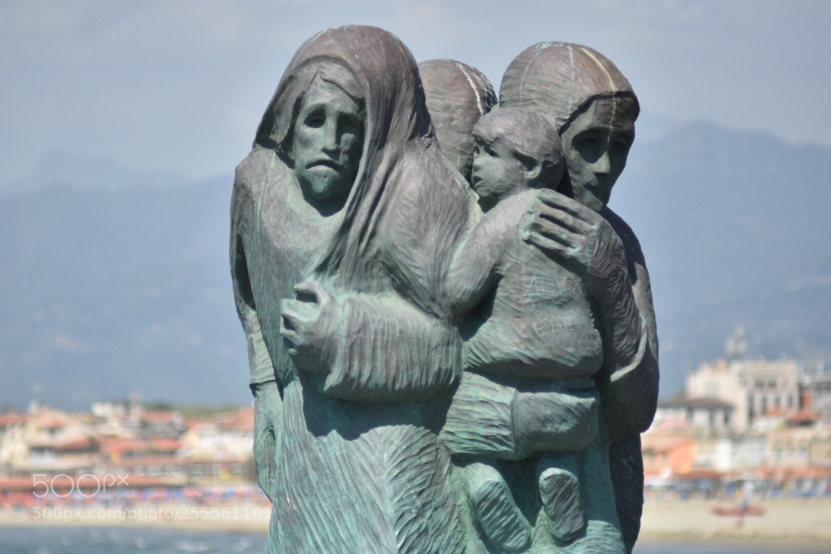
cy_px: 277
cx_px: 416
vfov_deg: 6.8
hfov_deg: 10.2
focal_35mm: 202
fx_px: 4674
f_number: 2.8
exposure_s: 1/5000
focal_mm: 135
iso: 200
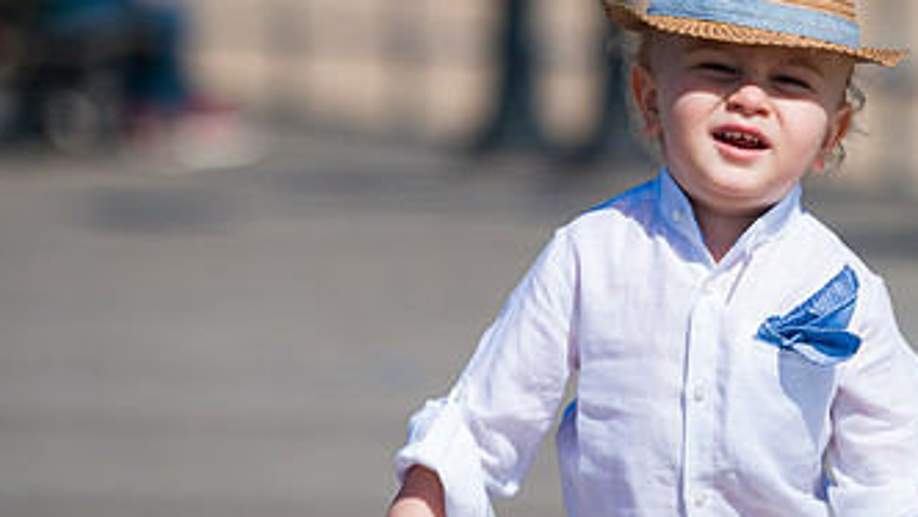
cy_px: 69
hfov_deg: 7.9
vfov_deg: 4.4
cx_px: 697
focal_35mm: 274
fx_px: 6672
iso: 200
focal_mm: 150
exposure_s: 1/8000
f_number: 3.2
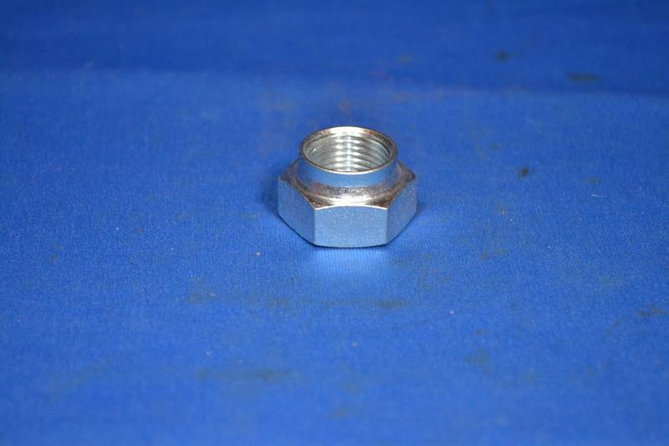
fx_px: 1533
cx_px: 334
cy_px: 223
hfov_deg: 24.6
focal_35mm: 82
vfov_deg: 16.5
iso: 720
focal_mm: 55
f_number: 5.6
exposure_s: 1/60
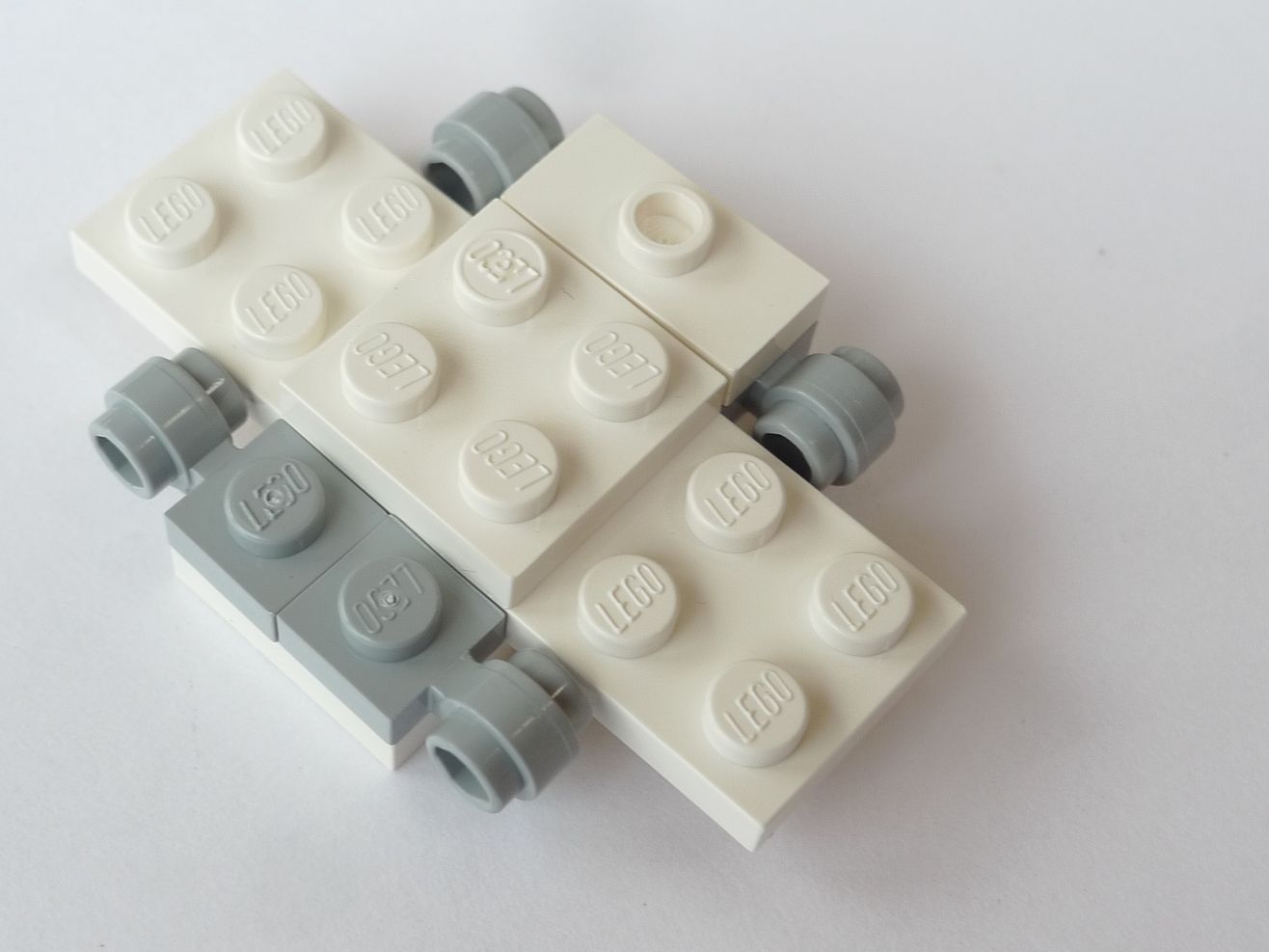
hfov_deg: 31.5
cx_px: 478
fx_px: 2236
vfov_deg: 24.0
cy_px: 474
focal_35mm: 61
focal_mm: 9.3
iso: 80
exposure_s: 1/20
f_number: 3.5
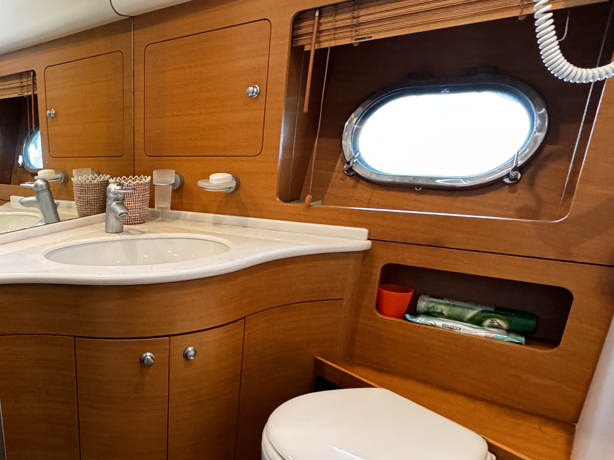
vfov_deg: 50.8
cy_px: 288
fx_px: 479
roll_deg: +4.0
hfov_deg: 56.2
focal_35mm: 27
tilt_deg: -18.7
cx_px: 58
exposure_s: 1/47
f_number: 2.2
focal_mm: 2.22
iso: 400
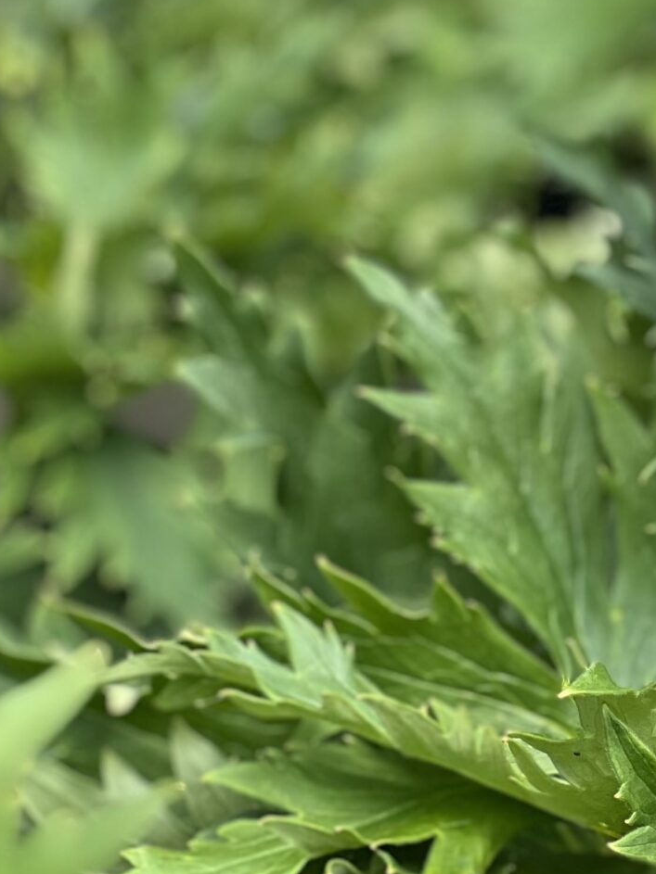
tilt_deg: -17.8
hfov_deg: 7.1
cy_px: -234
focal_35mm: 209
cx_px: 791
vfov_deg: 9.3
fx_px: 5282
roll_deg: +1.2
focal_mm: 9
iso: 32
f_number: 2.8
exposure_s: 1/121
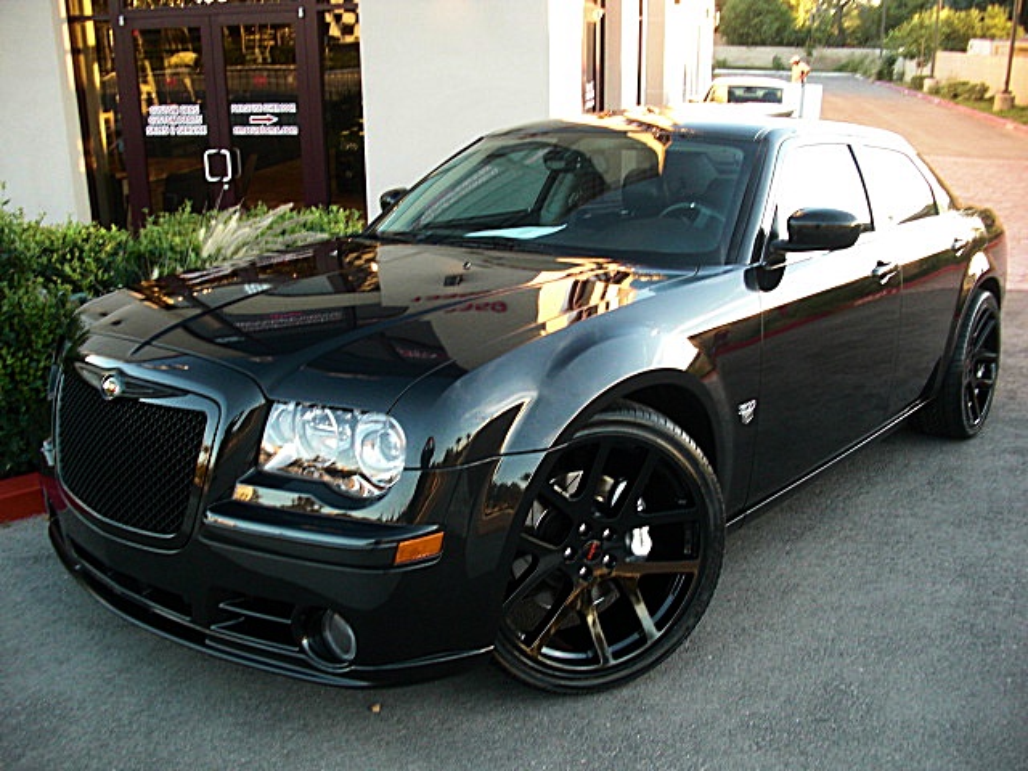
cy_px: 386
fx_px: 1069
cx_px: 514
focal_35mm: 36
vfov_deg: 39.7
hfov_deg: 51.4
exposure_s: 1/80
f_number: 2.8
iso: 200
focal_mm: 6.3
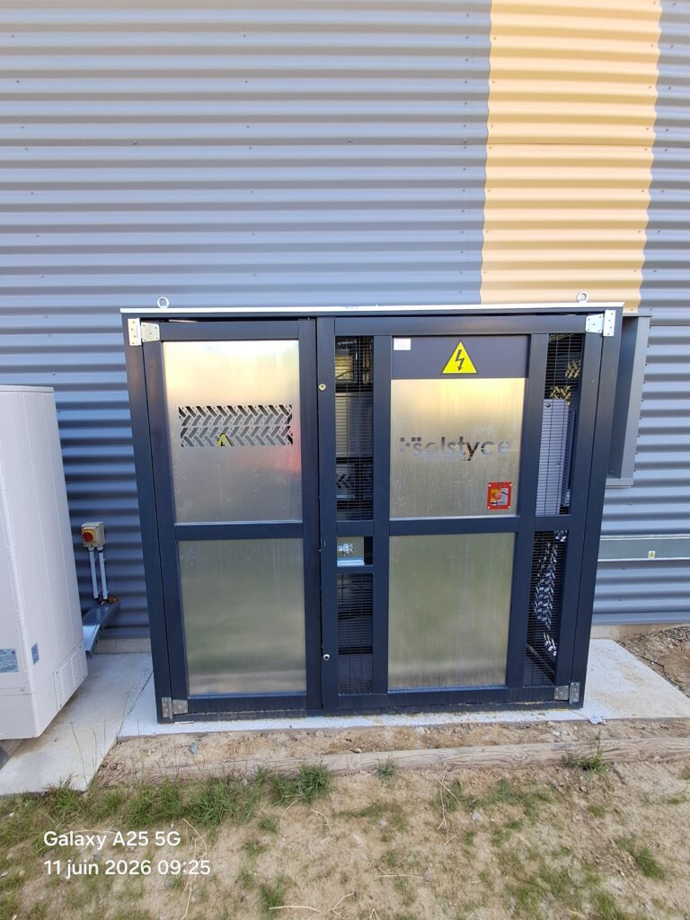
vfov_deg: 94.5
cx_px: 345
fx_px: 425
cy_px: 460
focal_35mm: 16
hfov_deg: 78.1
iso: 40
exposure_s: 1/100
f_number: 2.2
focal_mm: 1.64
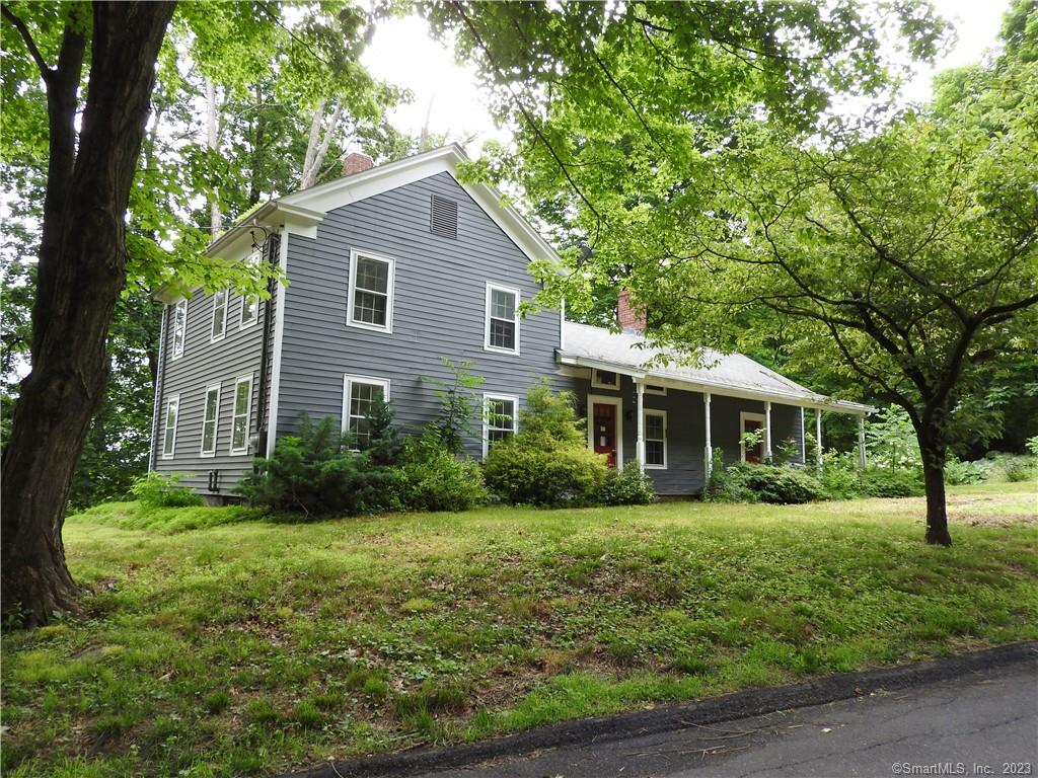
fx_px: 720
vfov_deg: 56.8
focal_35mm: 24
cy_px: 389
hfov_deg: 71.6
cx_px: 519
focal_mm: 4.3
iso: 100
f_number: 3.3
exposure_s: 1/125
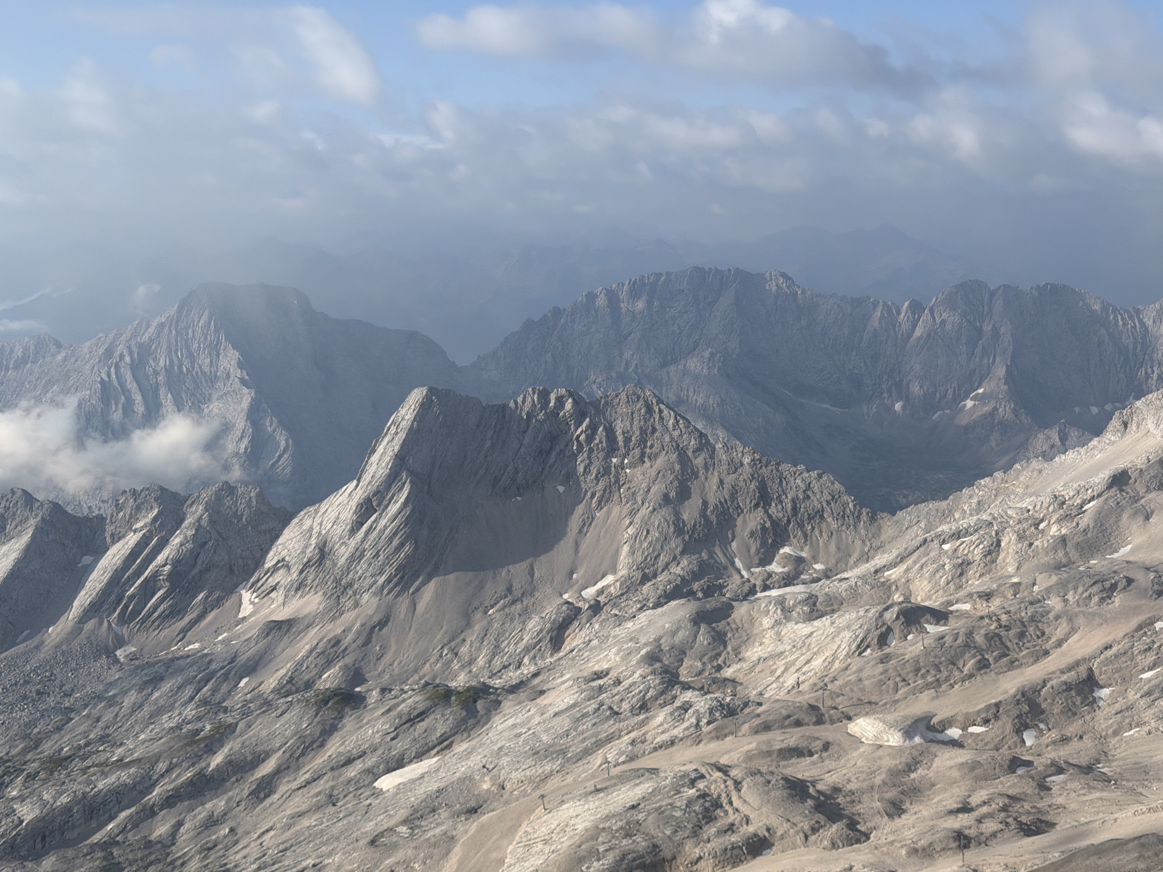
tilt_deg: -7.5
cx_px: 590
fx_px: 1646
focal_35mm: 49
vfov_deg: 29.7
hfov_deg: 38.9
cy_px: 429
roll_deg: +0.0
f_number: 1.78
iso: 64
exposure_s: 1/6024
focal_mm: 6.76
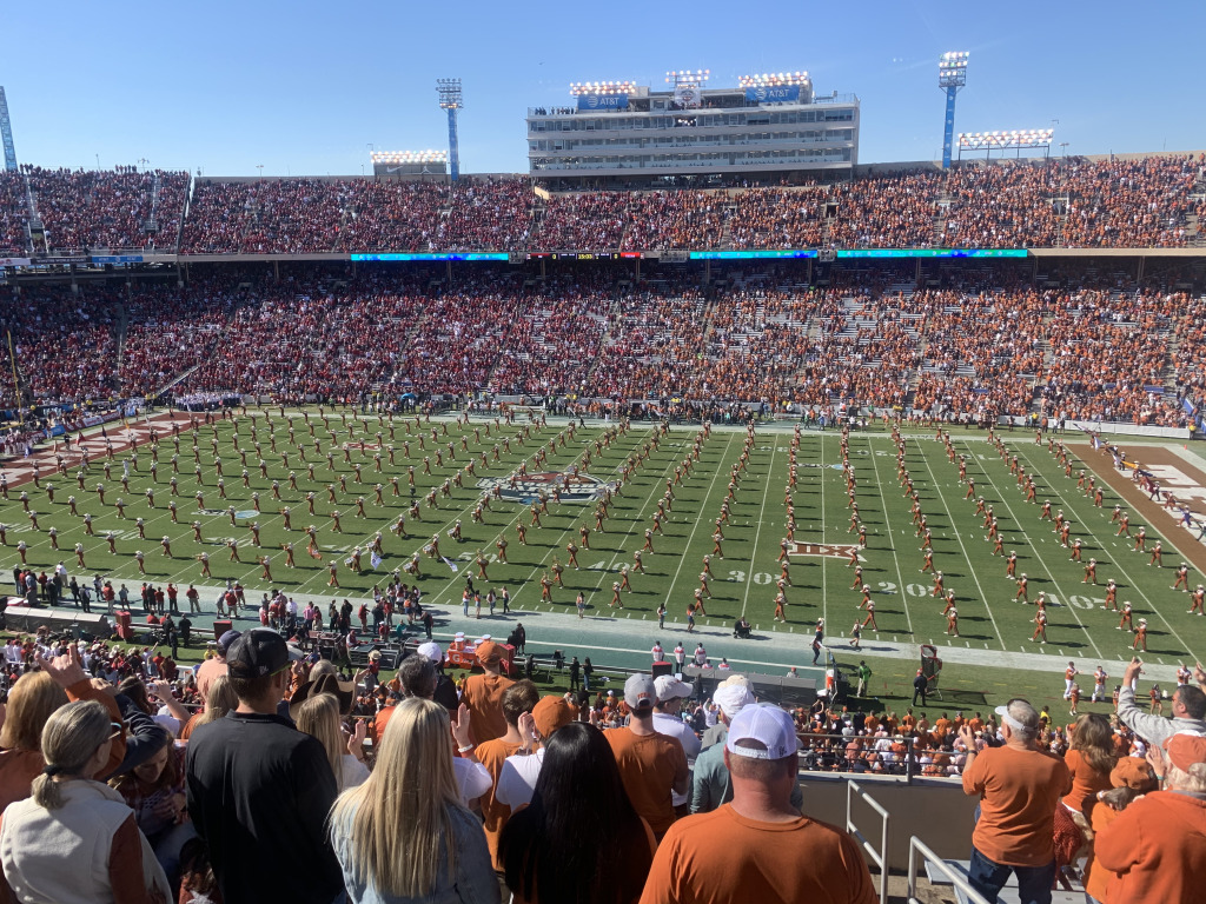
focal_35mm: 26
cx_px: 603
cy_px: 452
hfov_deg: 67.3
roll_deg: +1.3
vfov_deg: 53.1
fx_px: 906
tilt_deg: -10.9
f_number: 1.8
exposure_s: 1/1190
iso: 25
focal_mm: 4.25
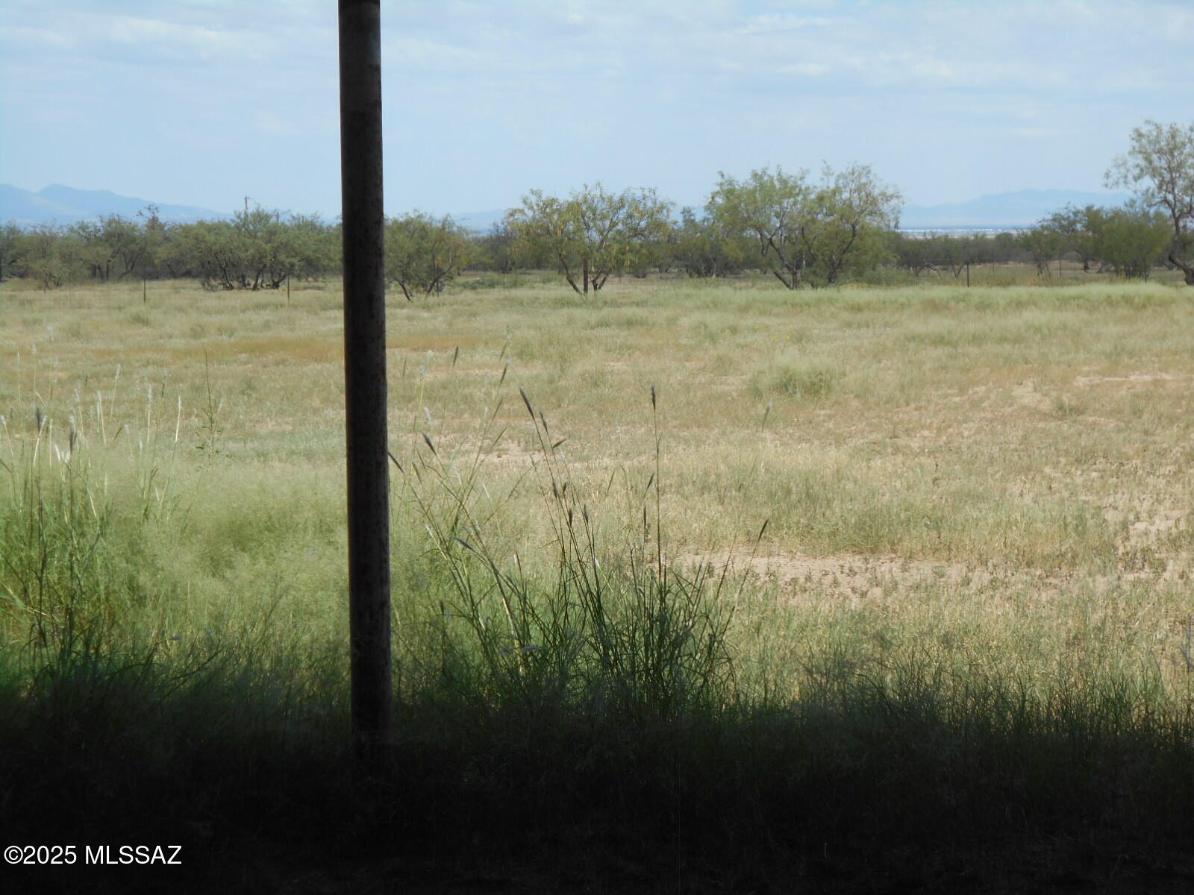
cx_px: 597
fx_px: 2242
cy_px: 448
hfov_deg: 29.8
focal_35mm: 65
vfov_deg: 22.6
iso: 80
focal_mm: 11.6
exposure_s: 1/640
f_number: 5.3
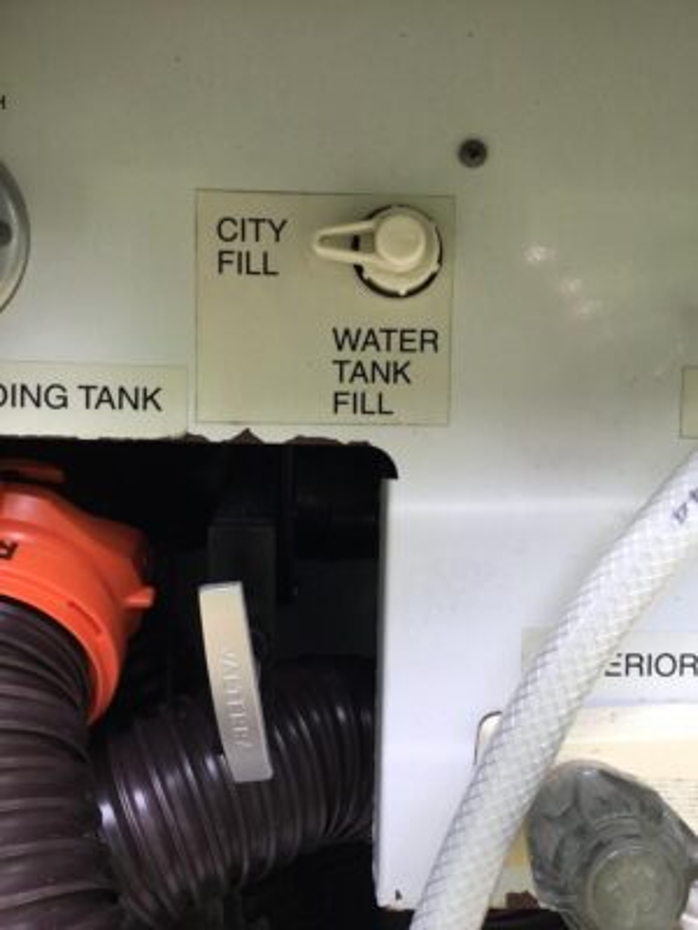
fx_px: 833
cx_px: 349
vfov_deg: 58.4
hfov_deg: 45.4
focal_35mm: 31
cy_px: 465
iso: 32
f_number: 2.4
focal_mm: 3.3
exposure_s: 1/120
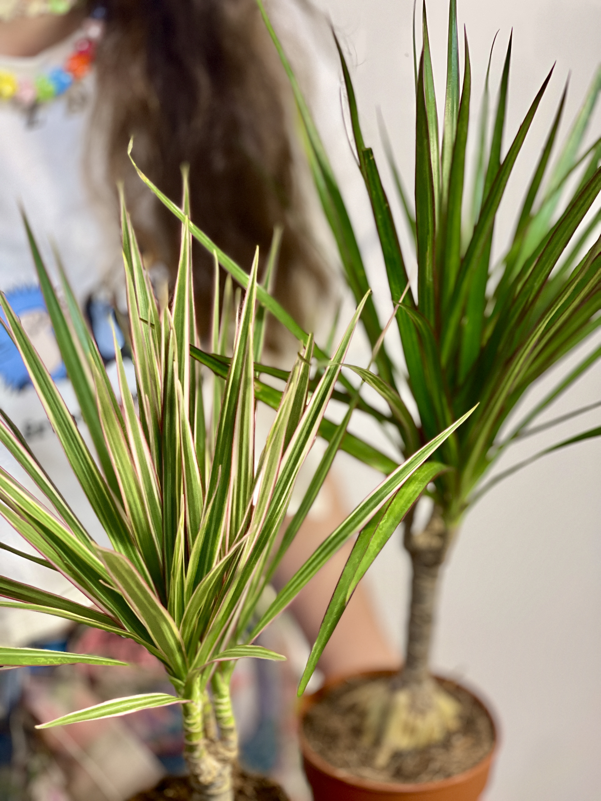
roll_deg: +1.6
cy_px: 400
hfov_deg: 22.9
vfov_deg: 30.3
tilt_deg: -23.4
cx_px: 300
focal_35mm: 64
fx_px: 1482
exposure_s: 1/100
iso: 200
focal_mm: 7.5
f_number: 2.2
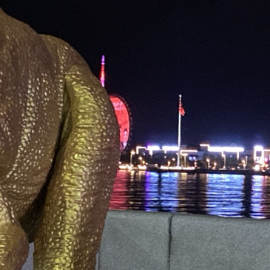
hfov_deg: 13.7
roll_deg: -2.7
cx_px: 234
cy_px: 154
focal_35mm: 126
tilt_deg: +0.4
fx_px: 1112
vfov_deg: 13.8
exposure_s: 1/17
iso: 1250
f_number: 1.8
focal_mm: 4.25
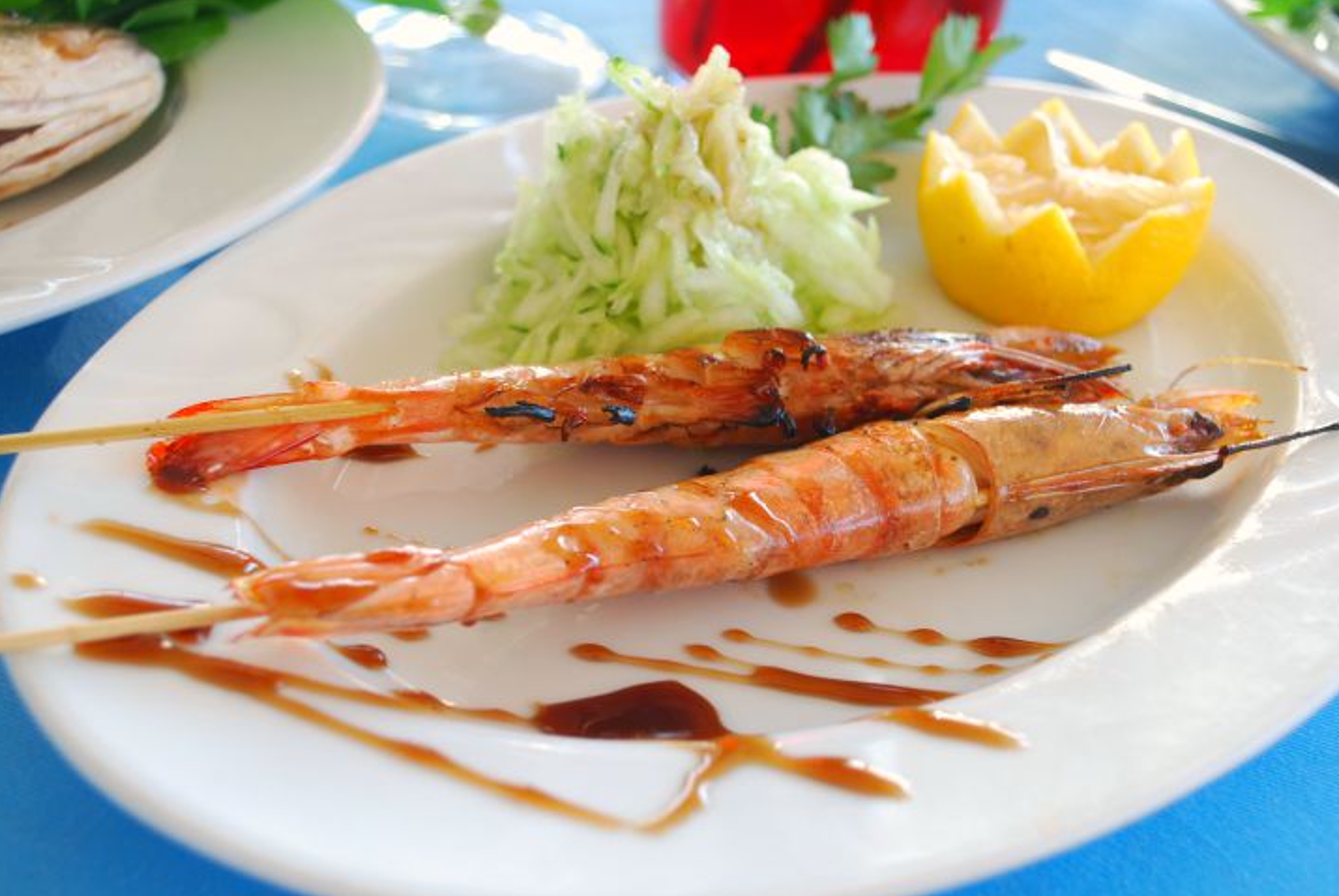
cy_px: 449
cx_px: 678
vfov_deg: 28.7
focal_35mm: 47
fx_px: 1751
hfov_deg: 41.9
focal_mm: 28
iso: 160
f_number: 4.5
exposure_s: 1/30
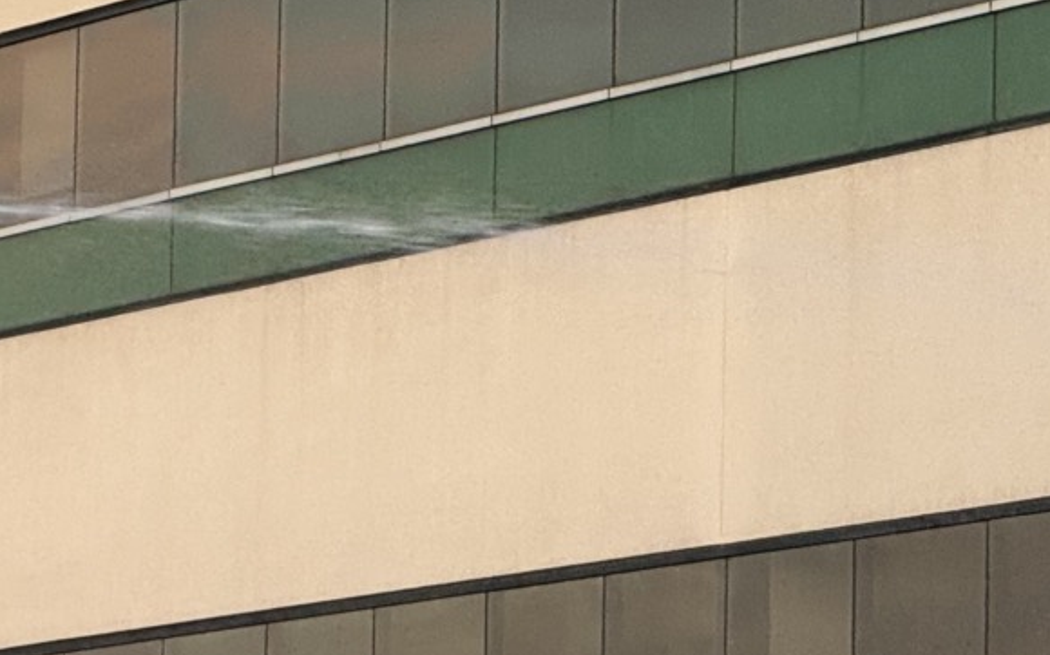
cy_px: 349
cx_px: -378
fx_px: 10040
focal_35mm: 351
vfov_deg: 3.7
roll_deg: -2.2
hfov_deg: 5.9
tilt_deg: +6.4
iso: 80
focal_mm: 15.66
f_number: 2.8
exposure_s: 1/99
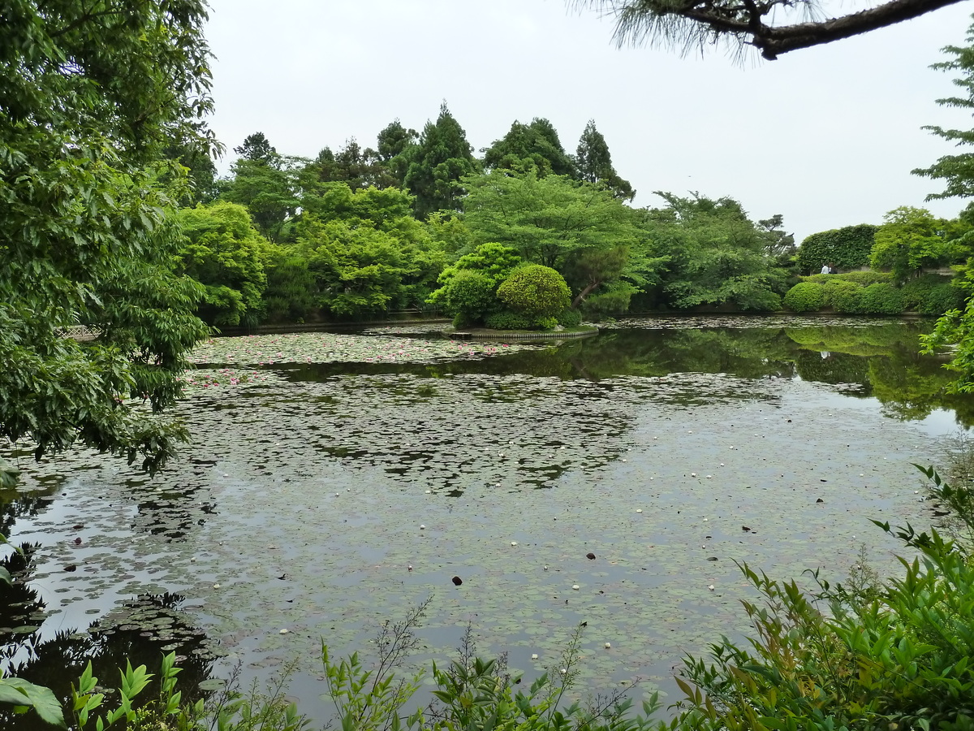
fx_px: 1125
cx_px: 487
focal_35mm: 40
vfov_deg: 36.0
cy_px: 366
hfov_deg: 46.8
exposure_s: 1/160
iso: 200
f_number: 4
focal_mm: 6.5
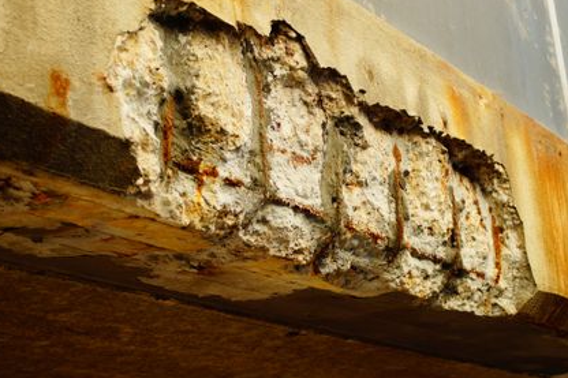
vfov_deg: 21.0
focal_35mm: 65
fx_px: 1019
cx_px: 332
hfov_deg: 31.1
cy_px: 197
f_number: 5.6
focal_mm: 35
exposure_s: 1/100
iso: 100
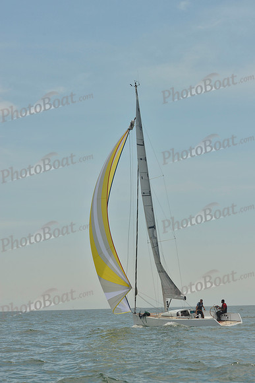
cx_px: 128
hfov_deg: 17.1
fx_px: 849
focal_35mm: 80
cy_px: 192
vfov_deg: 25.4
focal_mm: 80
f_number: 10
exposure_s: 1/1250
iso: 280
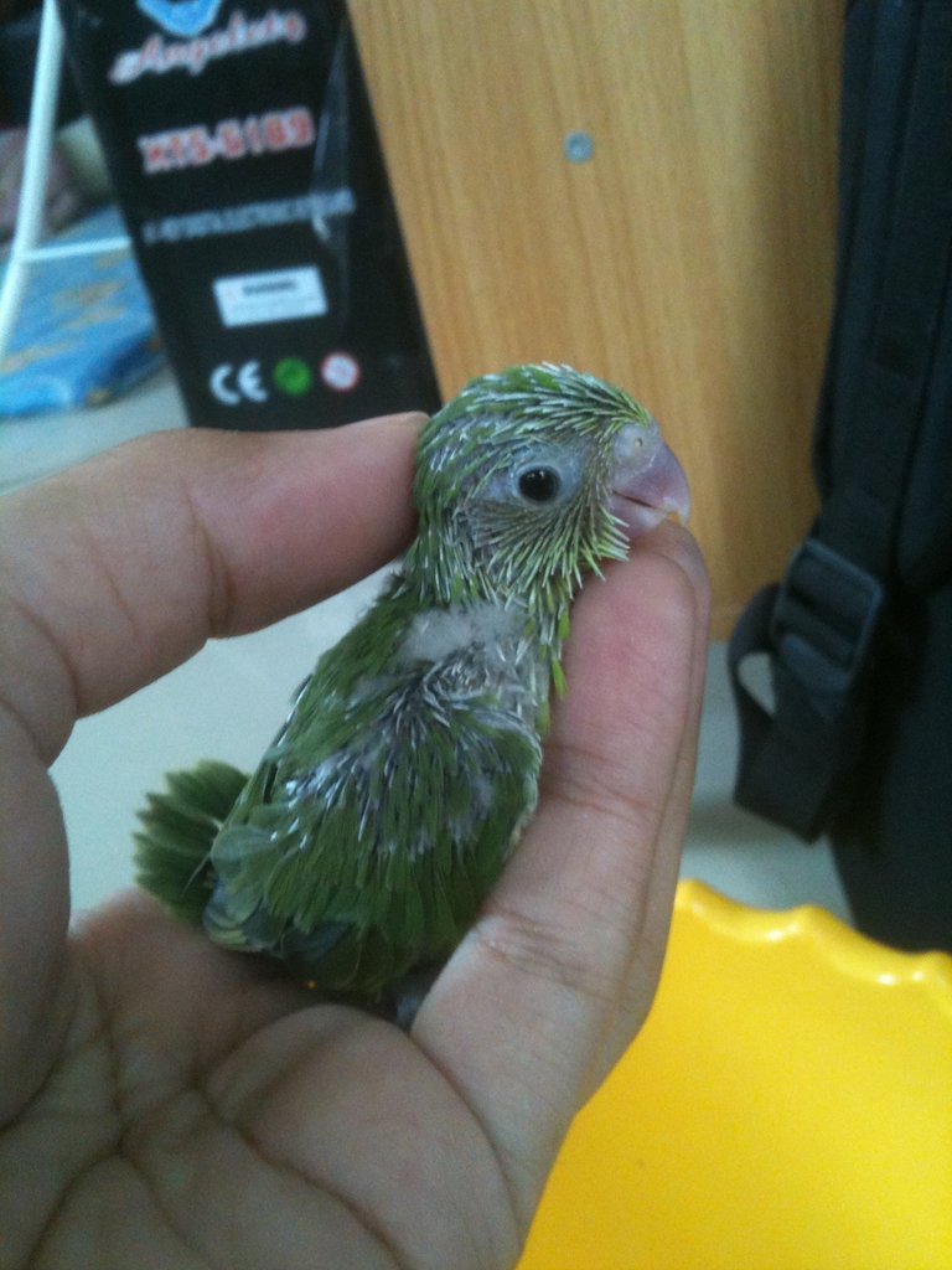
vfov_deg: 52.6
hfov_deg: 40.7
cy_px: 635
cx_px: 476
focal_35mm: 35
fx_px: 1283
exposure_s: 1/15
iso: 200
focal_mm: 3.85
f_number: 2.8
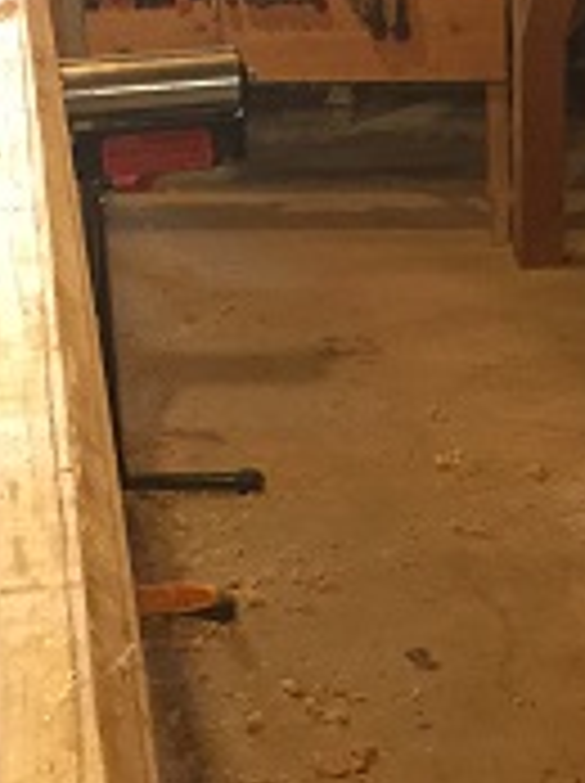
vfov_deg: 18.1
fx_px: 2462
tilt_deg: -17.1
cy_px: 389
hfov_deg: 13.5
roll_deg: +0.6
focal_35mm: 109
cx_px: 382
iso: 125
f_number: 2.2
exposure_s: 1/15
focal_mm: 4.15
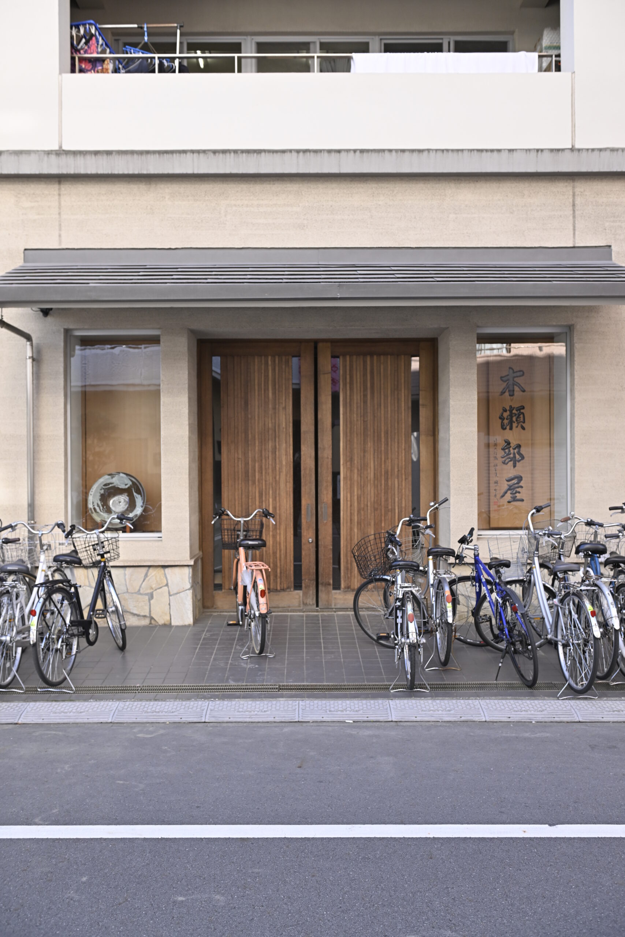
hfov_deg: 37.9
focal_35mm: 35
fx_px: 911
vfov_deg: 54.4
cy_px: 468
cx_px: 312
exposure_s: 1/400
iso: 500
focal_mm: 35
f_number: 5
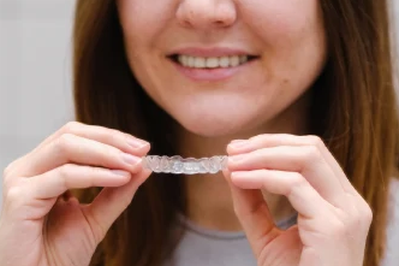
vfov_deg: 9.3
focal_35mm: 147
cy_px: 173
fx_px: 1628
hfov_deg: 14.0
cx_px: 138
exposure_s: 1/125
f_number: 2
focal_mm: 50
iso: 250
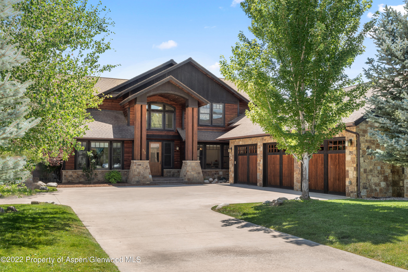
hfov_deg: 58.7
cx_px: 204
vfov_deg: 41.1
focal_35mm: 32
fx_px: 363
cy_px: 136
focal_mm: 32
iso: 100
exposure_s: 1/250
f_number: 7.1
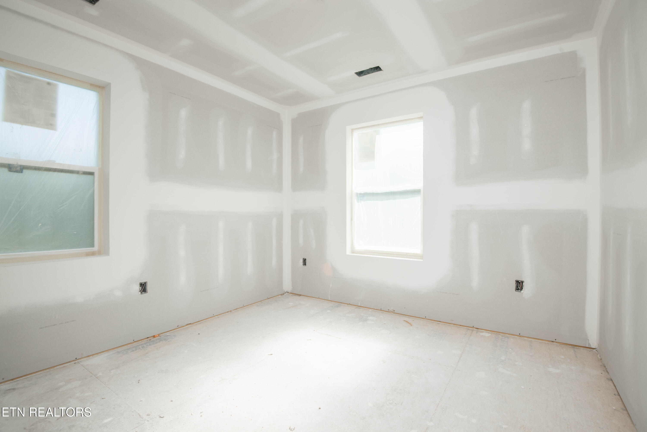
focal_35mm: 16
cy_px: 216
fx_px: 288
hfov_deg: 96.7
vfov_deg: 73.7
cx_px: 324
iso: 400
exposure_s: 1/250
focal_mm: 16
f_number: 9
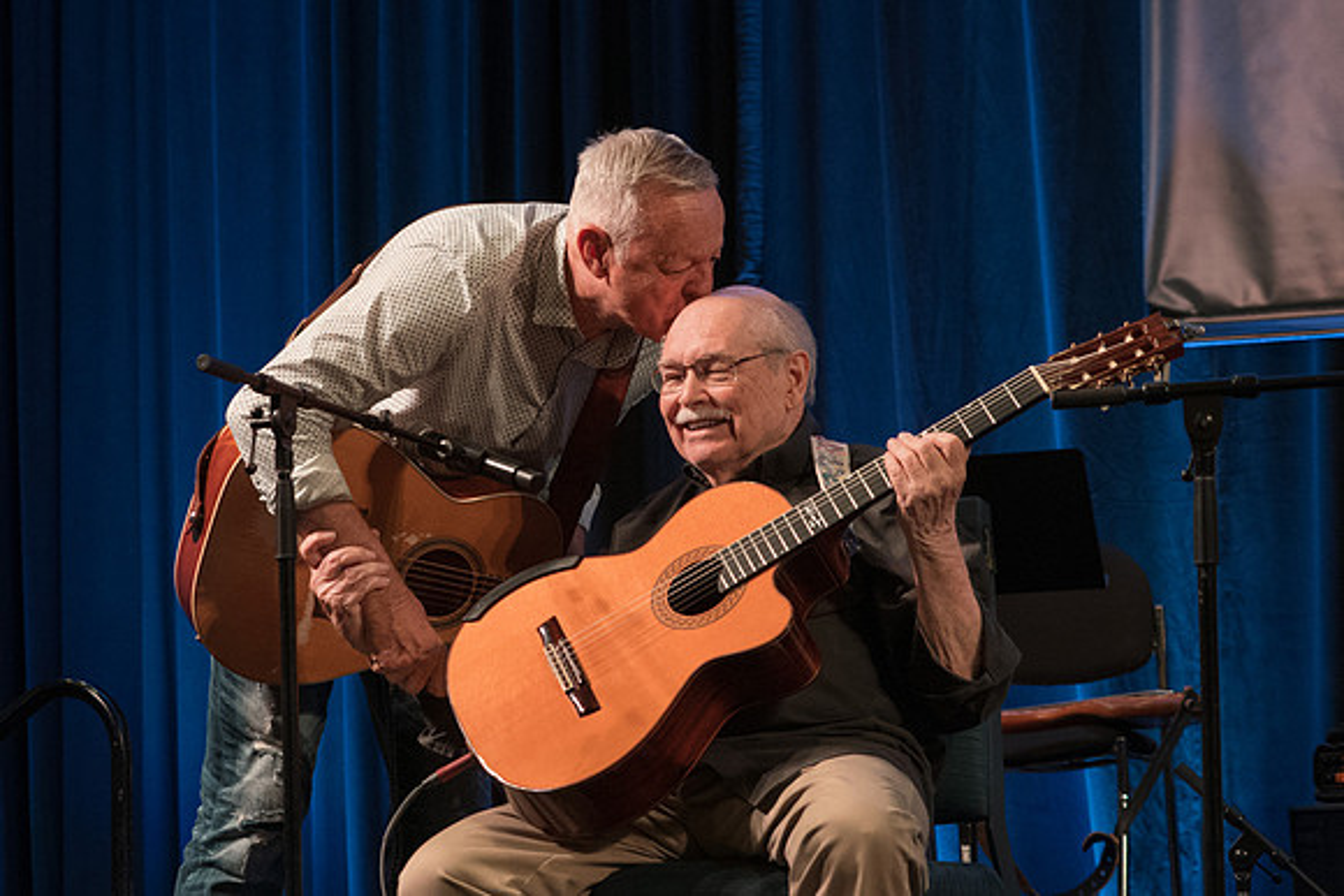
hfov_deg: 17.7
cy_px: 413
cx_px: 582
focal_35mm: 115
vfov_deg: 11.9
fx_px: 4310
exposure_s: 1/200
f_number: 5.6
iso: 5000
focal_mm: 90
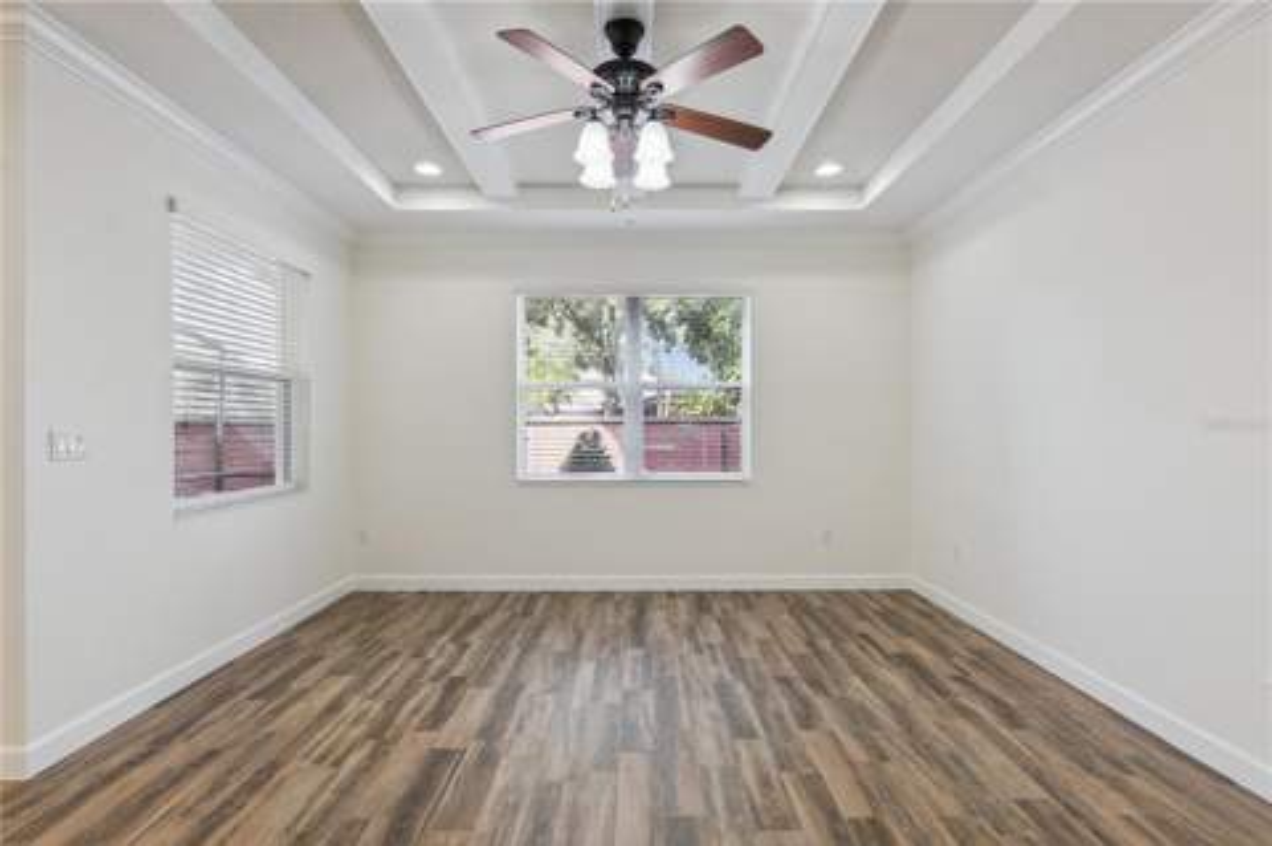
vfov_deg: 67.3
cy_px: 423
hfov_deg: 90.1
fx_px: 635
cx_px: 636
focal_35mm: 18
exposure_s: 1/50
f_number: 10
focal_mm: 18
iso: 800
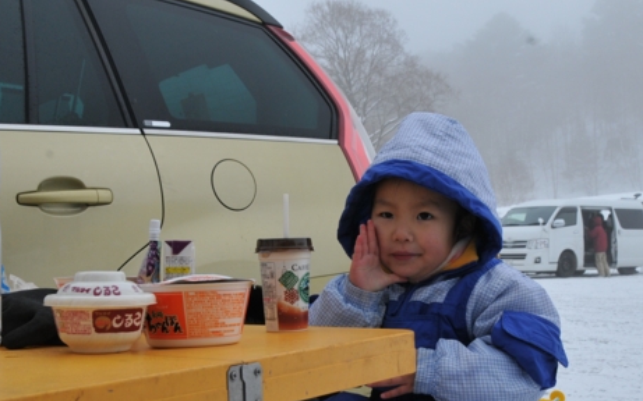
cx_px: 374
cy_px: 246
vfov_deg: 25.3
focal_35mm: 51
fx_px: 894
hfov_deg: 39.5
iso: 500
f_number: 10
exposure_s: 1/400
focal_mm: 28
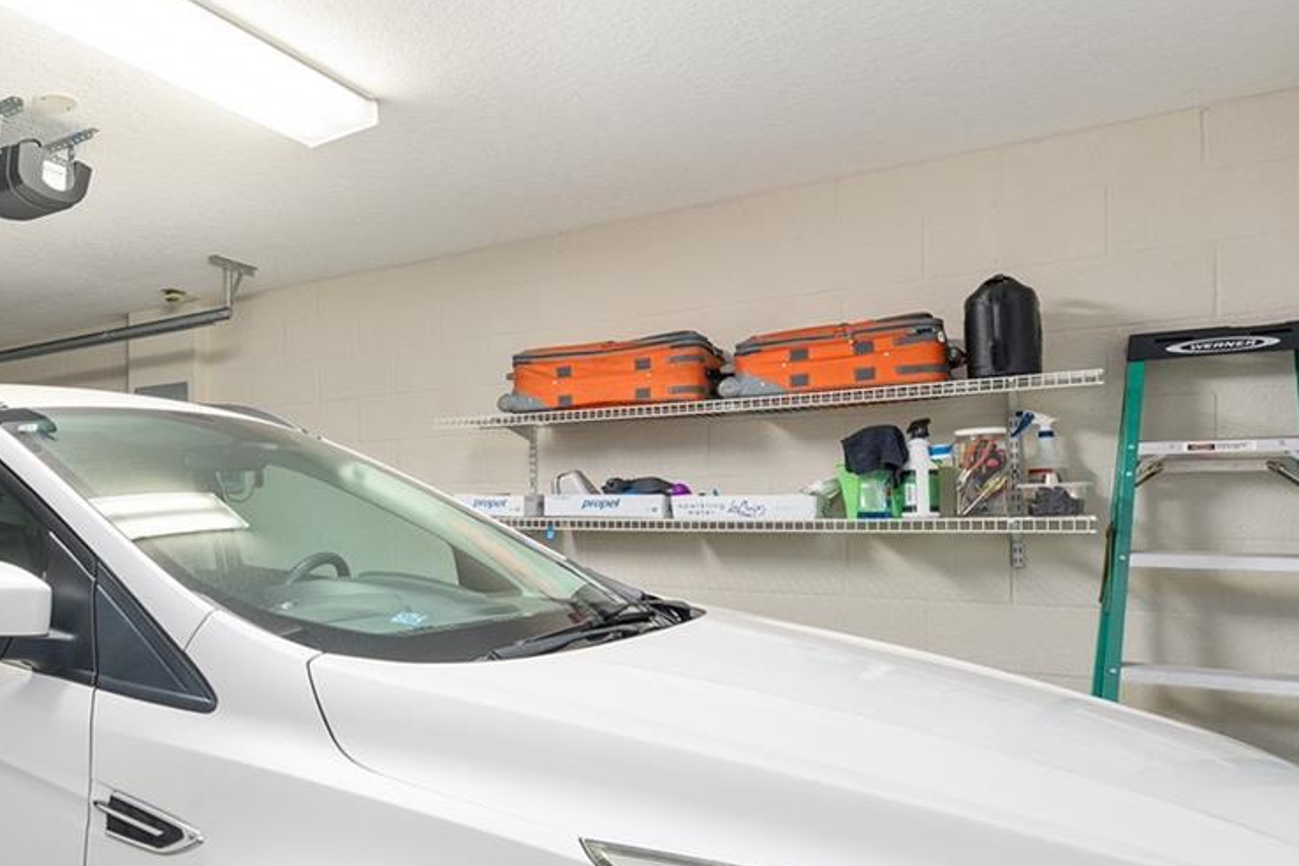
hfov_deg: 58.1
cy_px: 533
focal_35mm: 26
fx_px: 938
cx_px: 102
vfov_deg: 49.1
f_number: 7.1
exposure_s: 1/2.5
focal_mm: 12
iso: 160
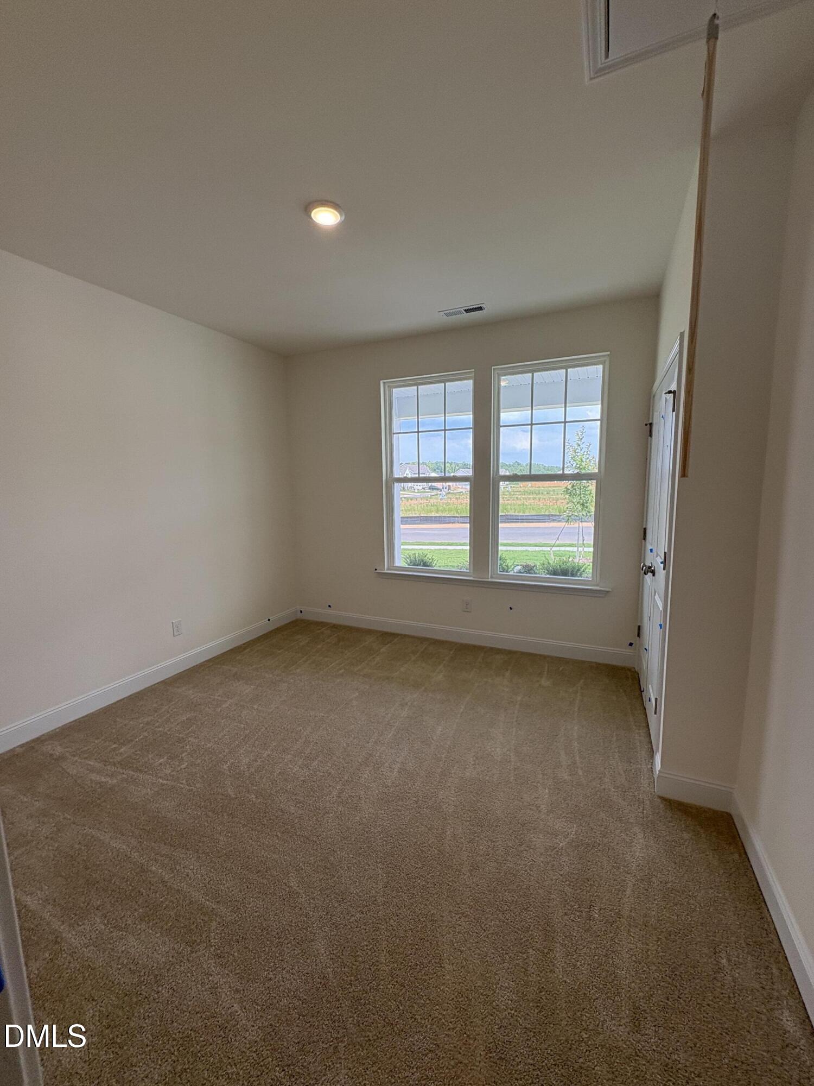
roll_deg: +0.6
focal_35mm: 14
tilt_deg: -7.2
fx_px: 439
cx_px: 407
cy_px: 543
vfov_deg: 102.1
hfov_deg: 85.7
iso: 40
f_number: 2.2
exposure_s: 1/154
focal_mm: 2.22
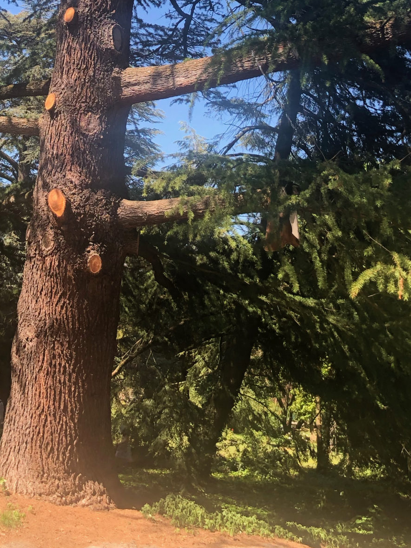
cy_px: -18
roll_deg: -4.2
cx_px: 107
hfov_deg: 23.8
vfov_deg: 29.3
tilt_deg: +21.3
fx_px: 966
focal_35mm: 61
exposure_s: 1/368
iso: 20
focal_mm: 4
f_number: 1.8
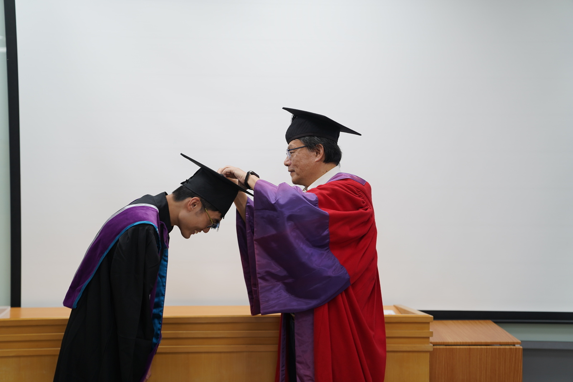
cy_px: 191
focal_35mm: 50
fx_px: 796
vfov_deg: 27.0
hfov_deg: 39.6
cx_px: 286
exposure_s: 1/50
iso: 125
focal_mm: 50
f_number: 2.8
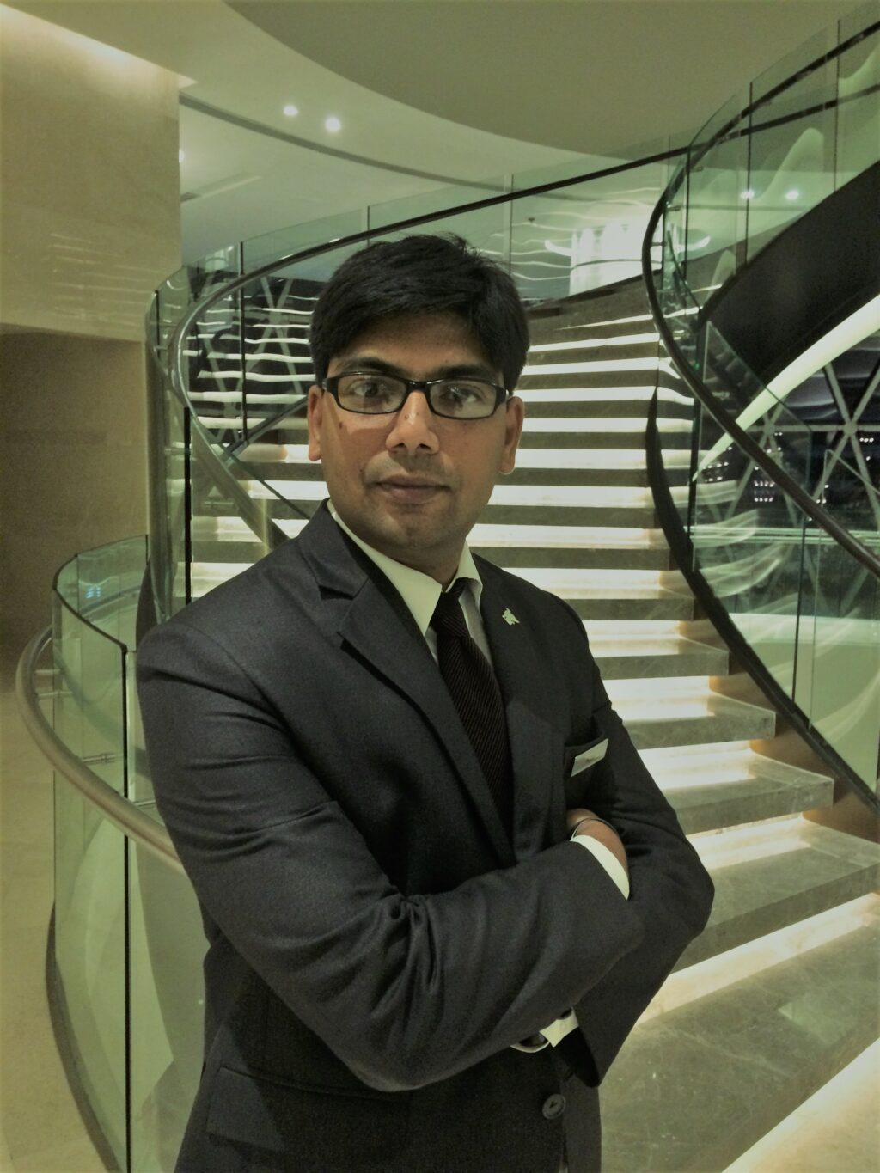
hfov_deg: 48.2
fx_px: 983
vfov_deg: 61.7
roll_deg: -1.7
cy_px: 586
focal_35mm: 29
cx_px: 440
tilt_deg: -7.7
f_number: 2.2
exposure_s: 1/33
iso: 320
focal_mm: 4.15
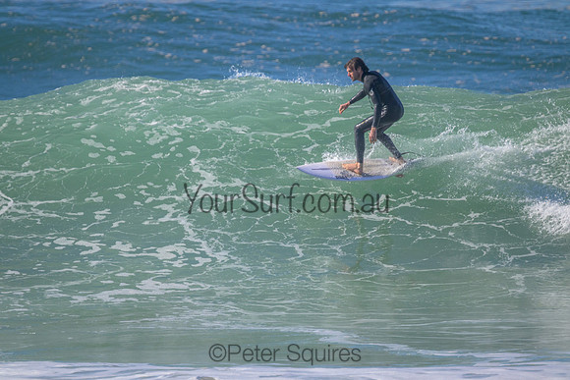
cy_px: 190
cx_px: 285
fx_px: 12036
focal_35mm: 760
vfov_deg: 1.8
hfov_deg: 2.7
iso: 1100
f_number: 11
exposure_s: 1/2000
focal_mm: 760
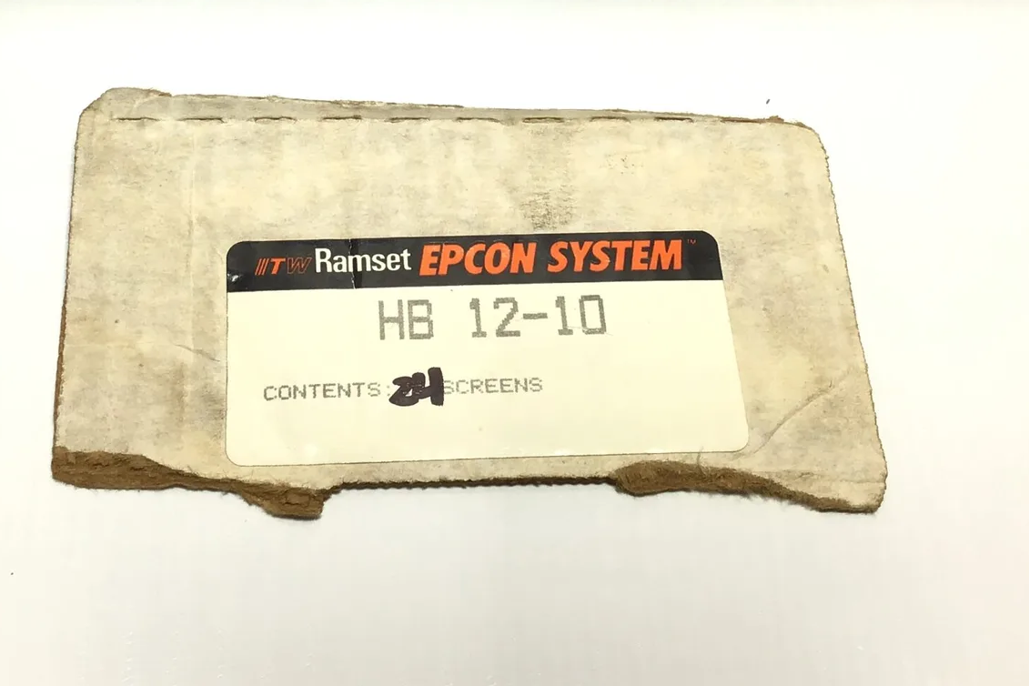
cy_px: 102
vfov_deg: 23.3
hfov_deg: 34.9
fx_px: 1629
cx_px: 402
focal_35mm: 57
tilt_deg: -56.7
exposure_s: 1/197
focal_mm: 3.3
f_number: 2.4
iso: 25
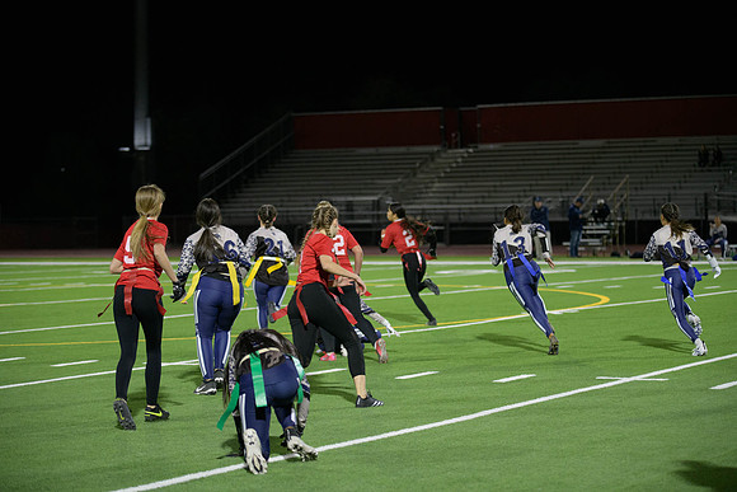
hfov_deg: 21.5
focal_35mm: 95
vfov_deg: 14.4
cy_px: 246
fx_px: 1945
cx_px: 368
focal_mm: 95
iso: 2800
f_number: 2.8
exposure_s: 1/640
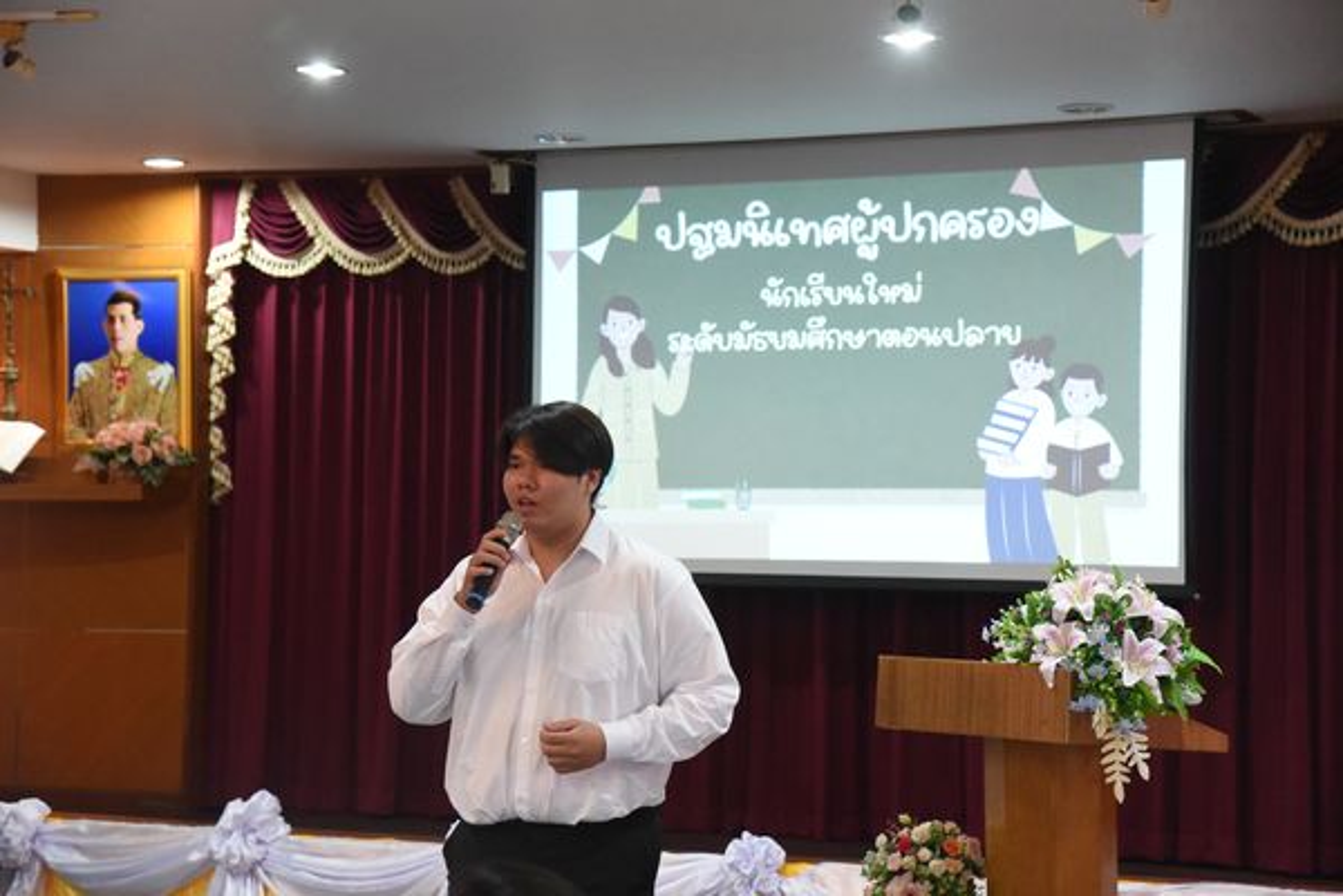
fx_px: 3171
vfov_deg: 16.1
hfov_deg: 23.9
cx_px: 672
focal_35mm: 85
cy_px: 448
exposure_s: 1/100
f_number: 4
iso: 11400
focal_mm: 85
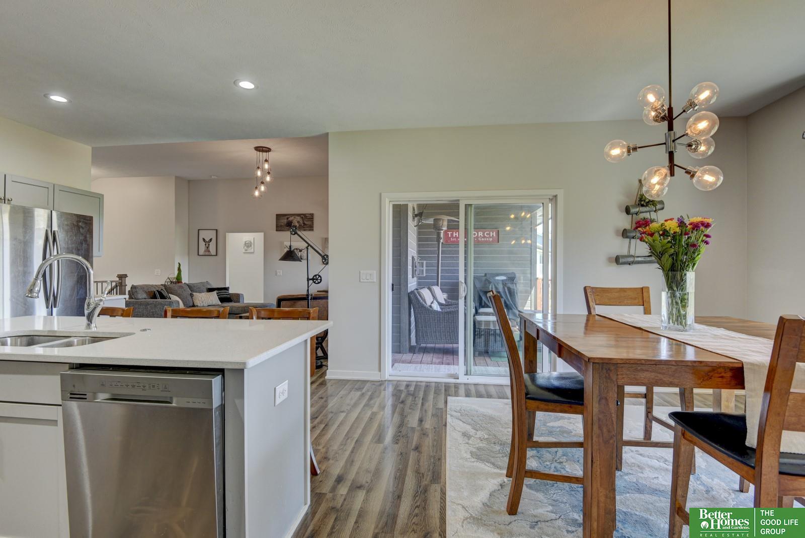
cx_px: 402
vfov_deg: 53.2
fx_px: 537
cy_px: 269
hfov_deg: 73.7
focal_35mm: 24
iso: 400
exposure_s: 1/13
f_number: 8
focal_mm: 24
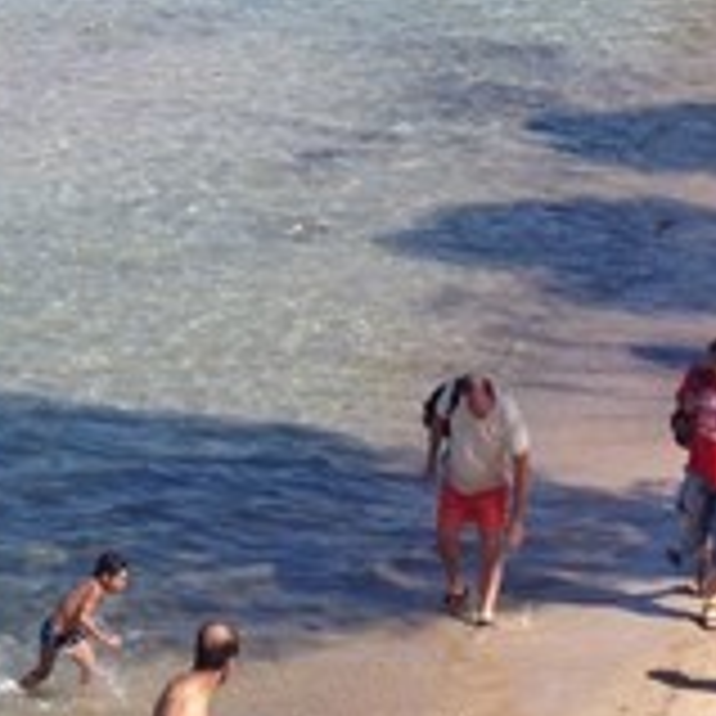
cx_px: 158
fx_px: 3721
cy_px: -527
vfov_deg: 10.4
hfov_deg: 11.0
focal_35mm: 159
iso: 50
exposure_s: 1/1534
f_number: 2.4
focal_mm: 4.28
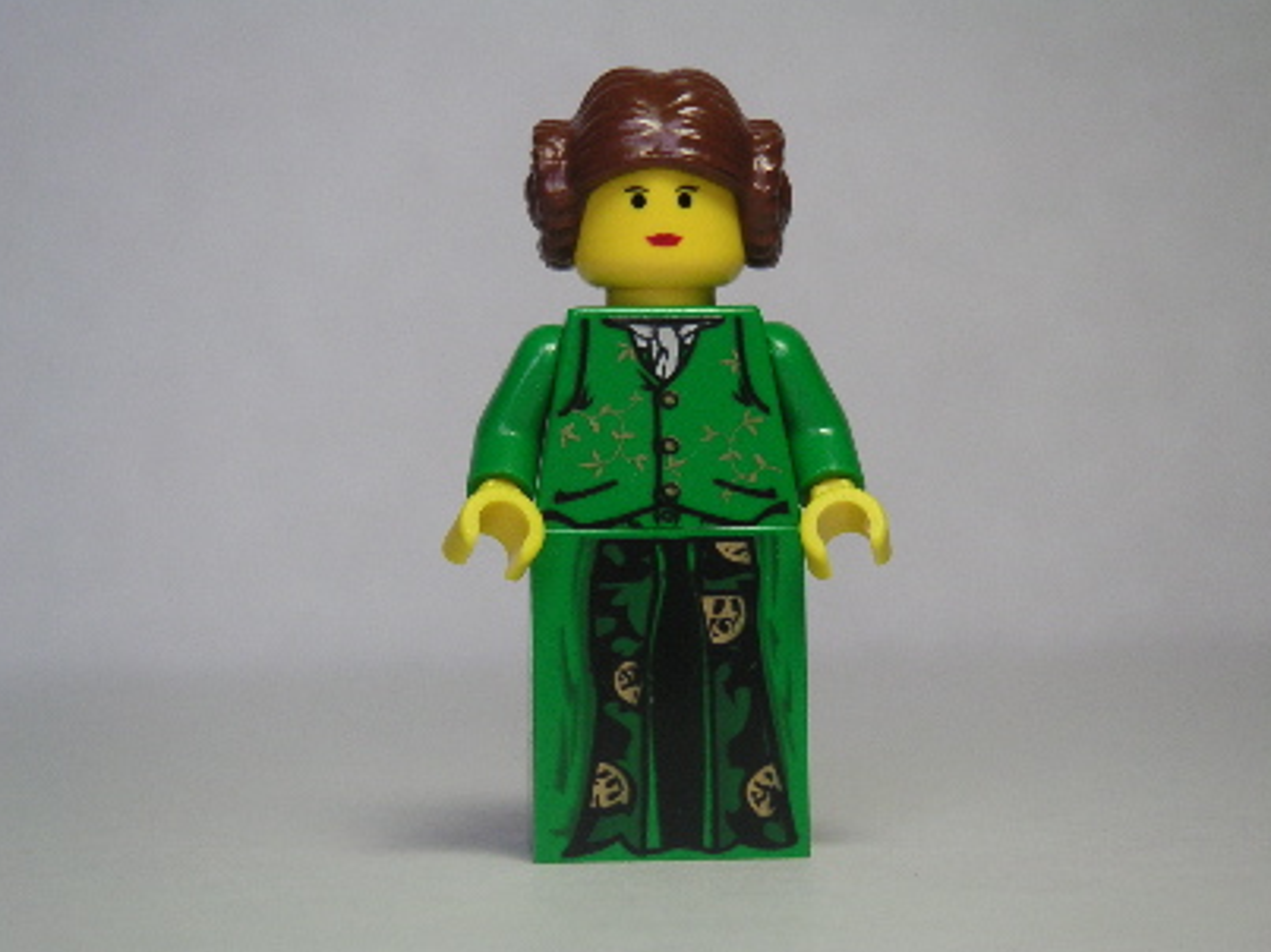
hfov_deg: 16.8
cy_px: 473
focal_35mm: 117
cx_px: 658
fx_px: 4295
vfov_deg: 12.7
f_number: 3.6
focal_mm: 17.1
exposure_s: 1/111
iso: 80
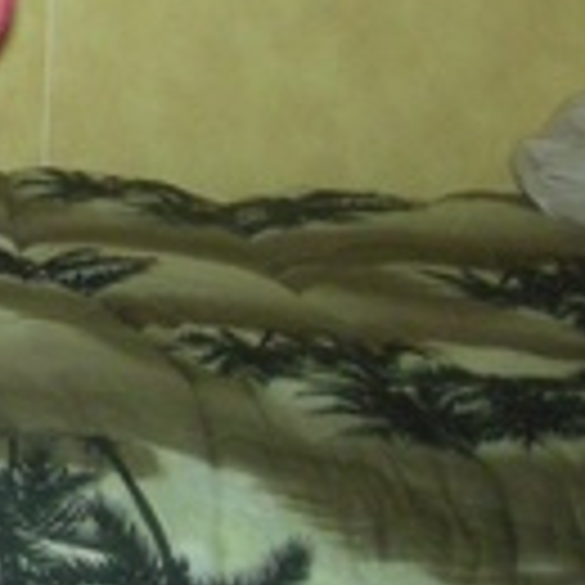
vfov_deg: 10.8
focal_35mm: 152
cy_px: -472
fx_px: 2906
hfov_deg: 10.2
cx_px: -742
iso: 245
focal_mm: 5.7
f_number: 2.8
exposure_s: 1/60
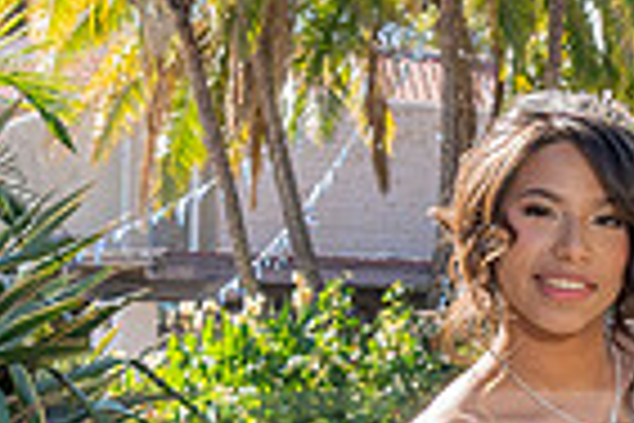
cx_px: 414
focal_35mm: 246
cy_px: 605
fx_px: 4332
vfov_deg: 5.5
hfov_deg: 8.4
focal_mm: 32
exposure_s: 1/200
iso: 200
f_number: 7.1
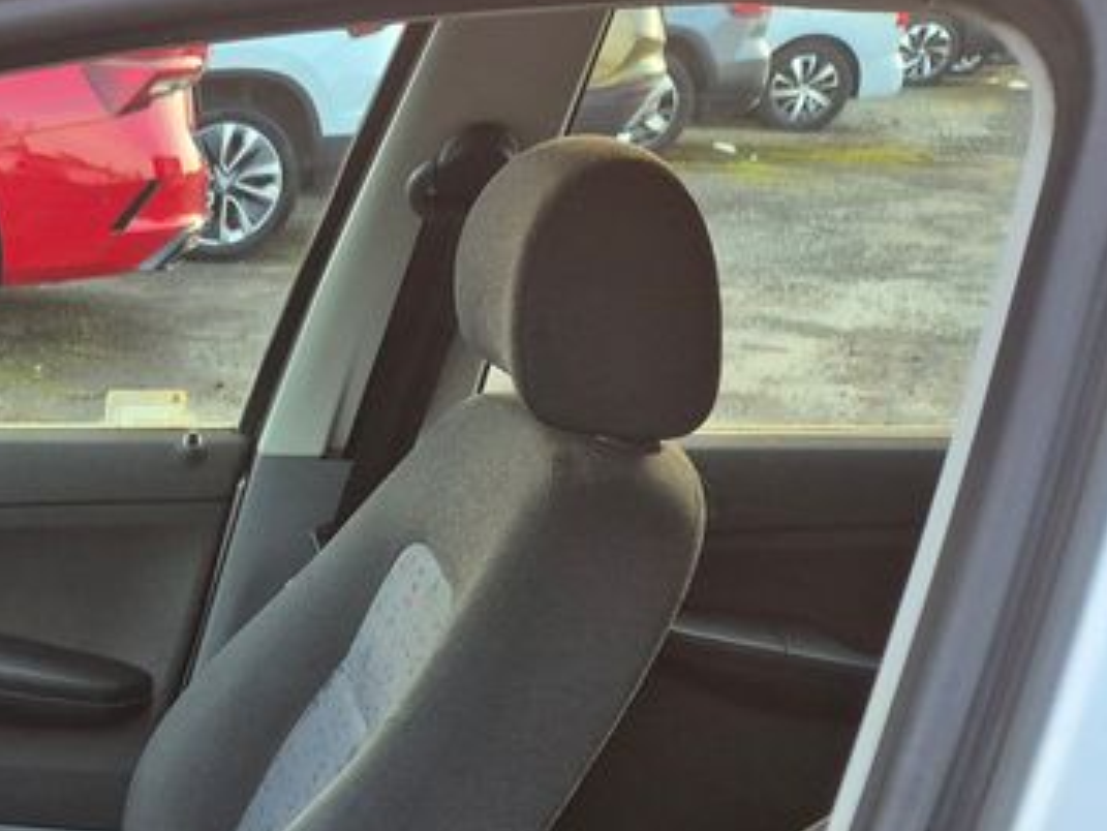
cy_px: 1005
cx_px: -357
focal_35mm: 66
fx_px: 2111
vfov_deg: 20.7
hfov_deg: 25.1
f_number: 1.8
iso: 200
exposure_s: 1/180
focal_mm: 5.4
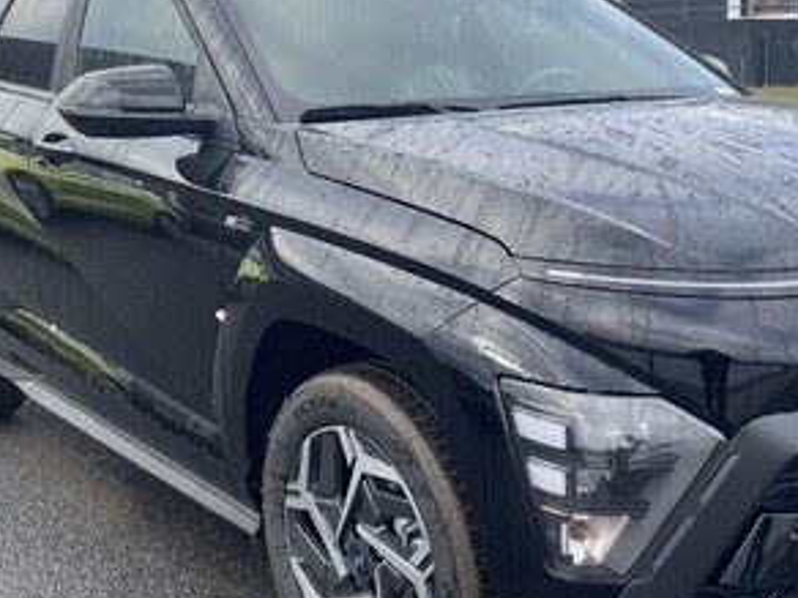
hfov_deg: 38.6
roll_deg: +1.3
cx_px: 508
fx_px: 1130
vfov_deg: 29.7
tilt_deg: -10.5
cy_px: 324
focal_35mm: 49
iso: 32
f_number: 1.6
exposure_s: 1/483
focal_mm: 4.2
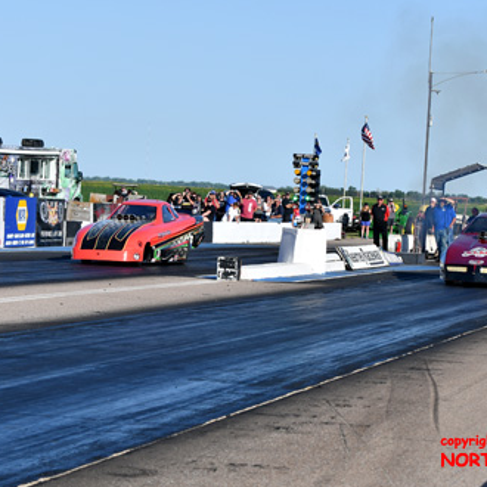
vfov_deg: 12.9
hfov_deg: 12.9
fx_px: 2149
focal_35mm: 135
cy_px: 244
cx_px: 301
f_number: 5.6
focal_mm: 70
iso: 160
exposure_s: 1/1250
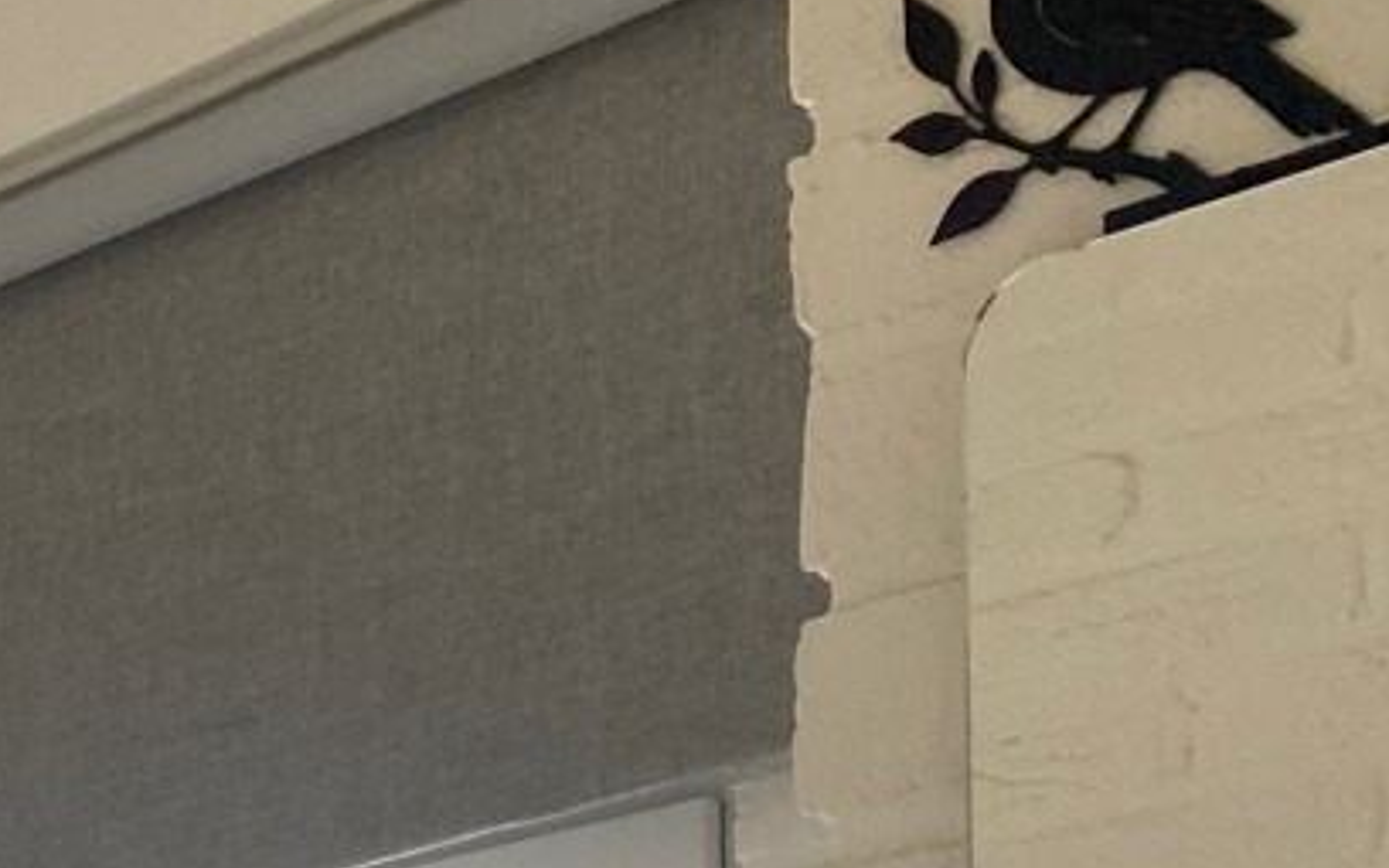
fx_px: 4088
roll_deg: +0.9
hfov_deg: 16.6
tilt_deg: +0.9
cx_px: -1001
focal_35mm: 108
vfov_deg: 11.0
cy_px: 1770
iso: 100
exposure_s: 1/121
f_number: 1.8
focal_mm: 4.25
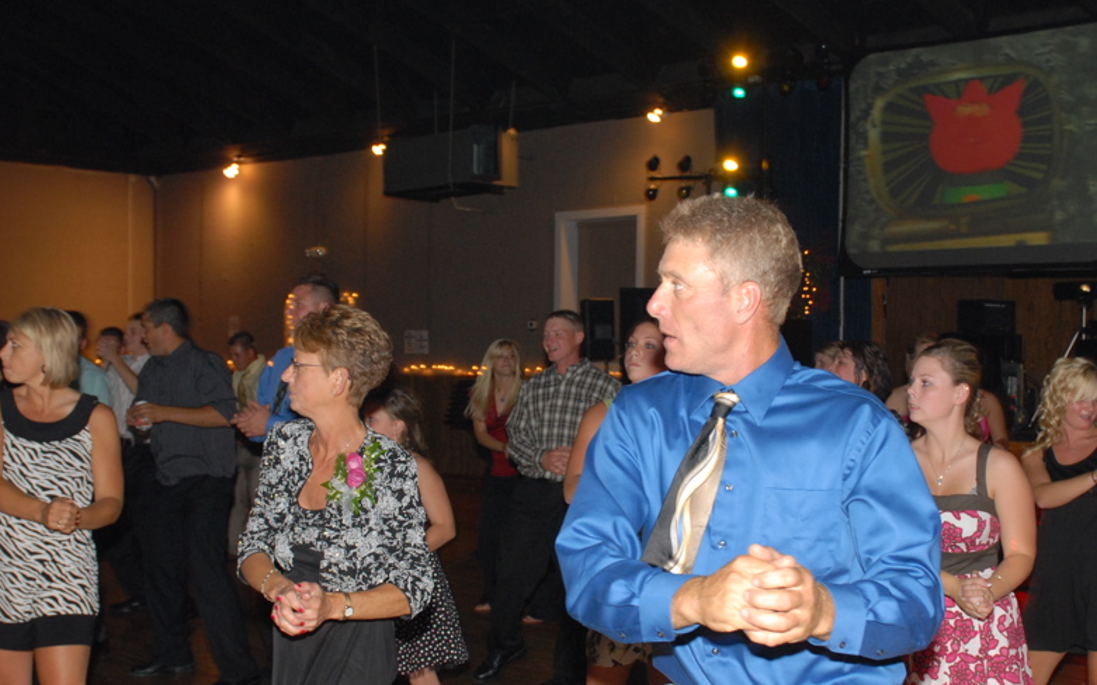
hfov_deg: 42.5
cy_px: 408
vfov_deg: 27.4
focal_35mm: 47
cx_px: 633
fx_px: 1405
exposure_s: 1/20
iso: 400
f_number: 4.5
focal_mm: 24
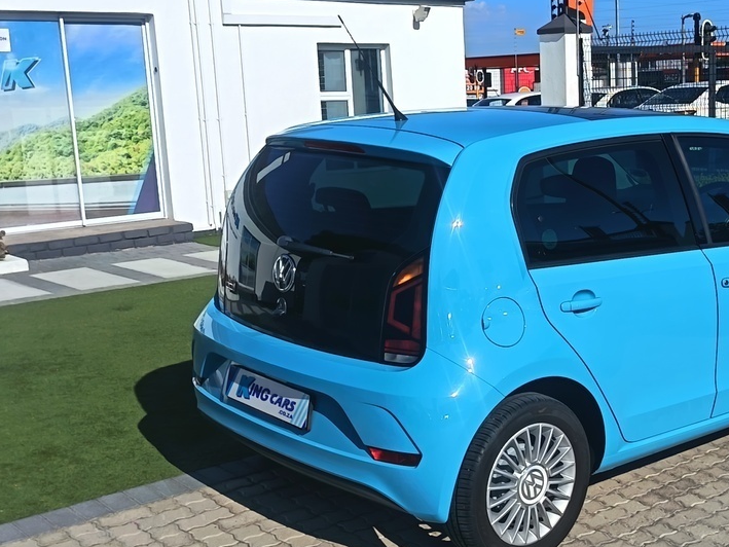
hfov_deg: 36.2
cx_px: 518
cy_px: 303
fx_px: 1095
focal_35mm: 52
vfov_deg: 28.0
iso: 100
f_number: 1.75
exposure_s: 1/1479
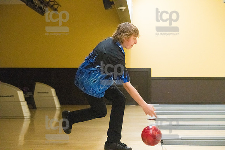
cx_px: 112
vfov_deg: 19.5
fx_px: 438
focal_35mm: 70
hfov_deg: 28.8
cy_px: 75
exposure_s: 1/1000
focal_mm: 70
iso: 10000
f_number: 4.5
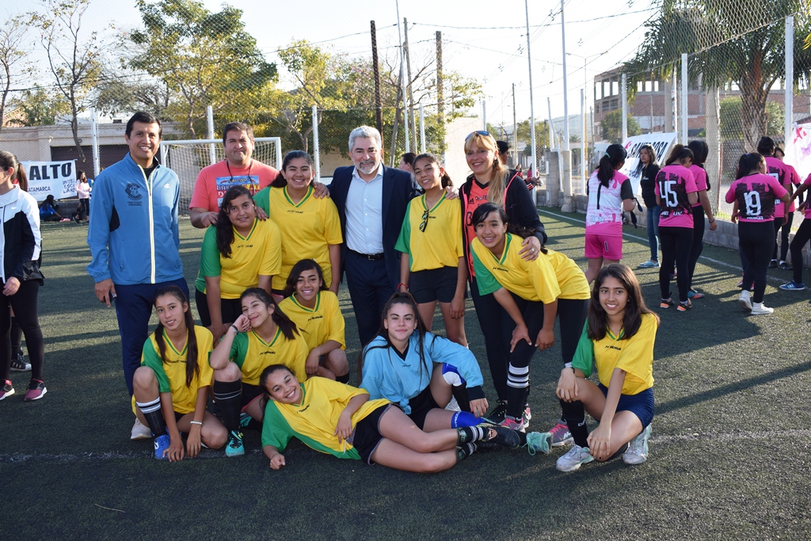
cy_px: 270
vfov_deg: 36.9
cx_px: 406
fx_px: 811
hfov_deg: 53.1
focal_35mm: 36
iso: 100
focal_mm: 24
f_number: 6.3
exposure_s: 1/160
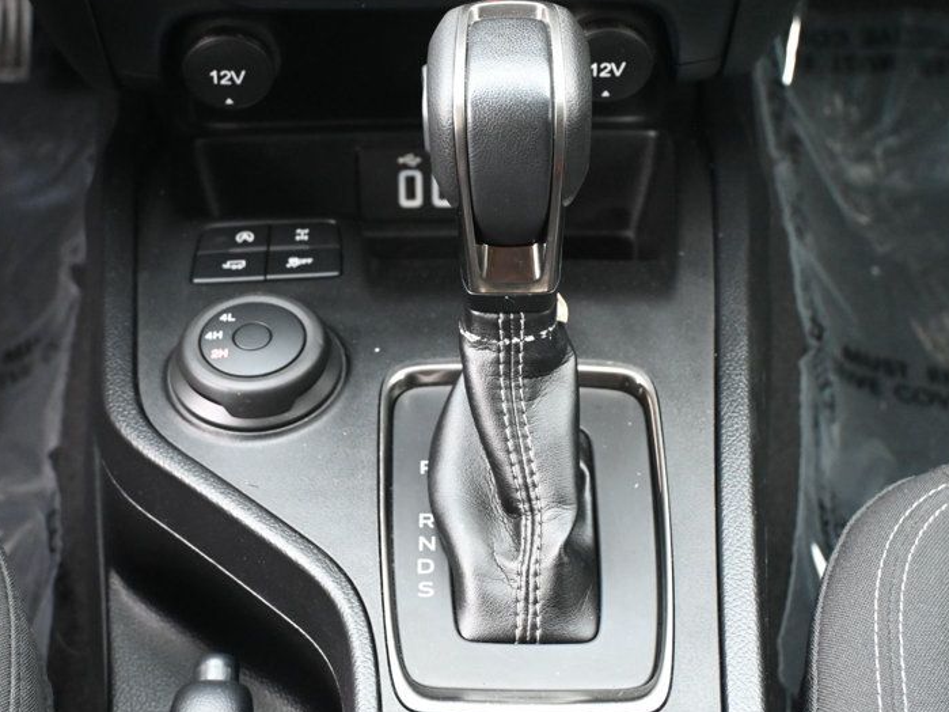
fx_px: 1911
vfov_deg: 21.1
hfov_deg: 27.9
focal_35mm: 70
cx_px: 418
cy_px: 344
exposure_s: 1/125
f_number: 5
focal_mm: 33
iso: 3200
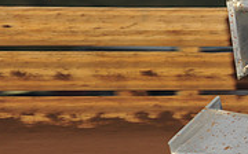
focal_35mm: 476
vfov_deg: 2.8
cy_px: 94
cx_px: 373
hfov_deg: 4.4
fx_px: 3213
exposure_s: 1/320
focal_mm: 145
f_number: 6.3
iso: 800
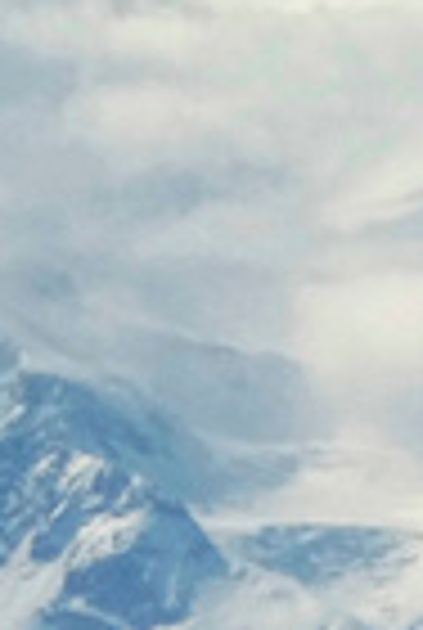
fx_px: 37547
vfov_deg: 1.0
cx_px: 212
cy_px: 1022
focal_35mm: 2141
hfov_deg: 0.6
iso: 80
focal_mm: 50.5
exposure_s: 1/640
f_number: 5.7
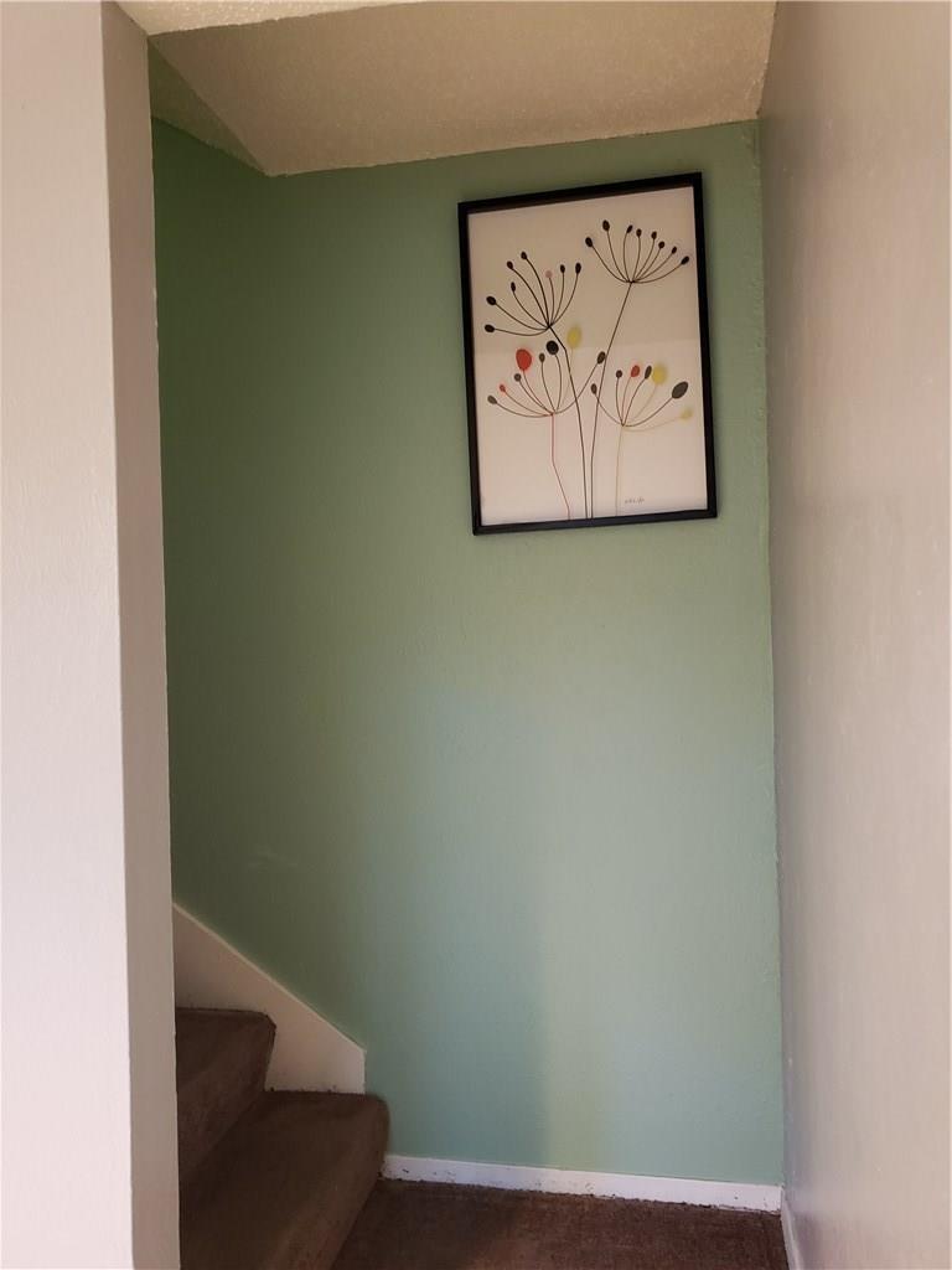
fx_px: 953
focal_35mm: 26
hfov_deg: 53.1
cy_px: 635
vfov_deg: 67.3
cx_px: 476
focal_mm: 4.3
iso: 250
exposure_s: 1/24
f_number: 1.5
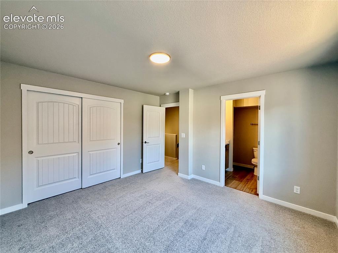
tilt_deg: -0.7
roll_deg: +0.0
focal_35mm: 14
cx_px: 169
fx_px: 137
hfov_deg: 102.1
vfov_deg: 85.6
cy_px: 126
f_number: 2.2
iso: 200
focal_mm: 2.22
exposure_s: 1/120
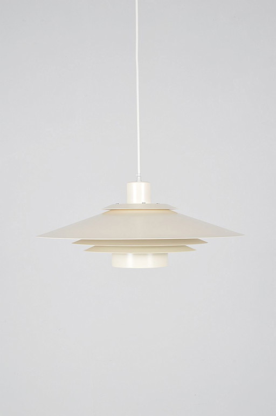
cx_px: 138
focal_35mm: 52
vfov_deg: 37.9
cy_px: 208
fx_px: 605
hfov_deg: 25.7
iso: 100
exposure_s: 1/80
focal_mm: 35
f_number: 22
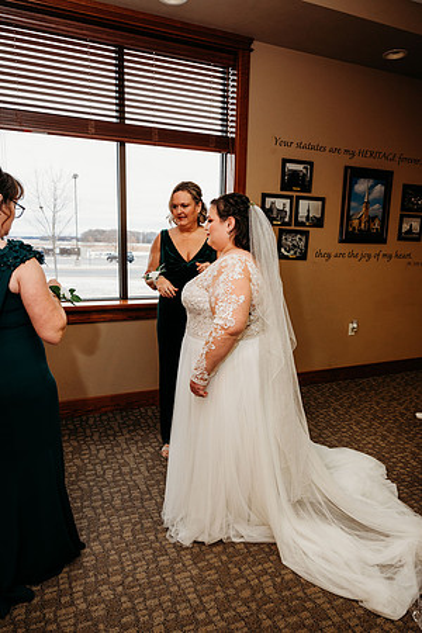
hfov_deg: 53.1
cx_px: 211
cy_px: 316
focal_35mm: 24
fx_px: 422
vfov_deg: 73.7
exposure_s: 1/200
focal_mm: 24
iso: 1250
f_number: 4.5
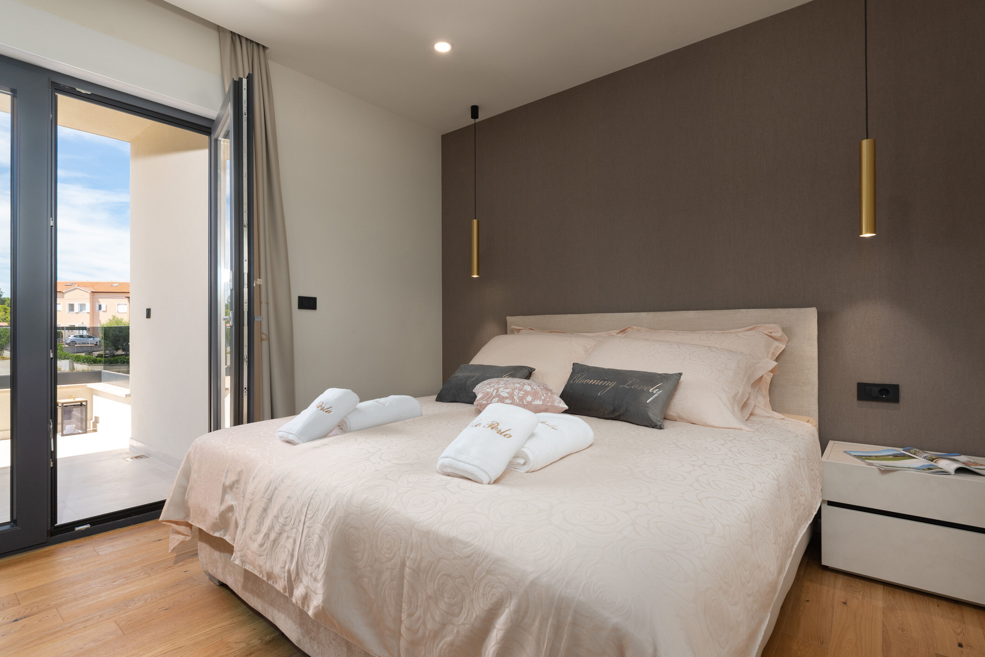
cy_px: 328
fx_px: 438
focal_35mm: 16
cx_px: 492
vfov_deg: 73.8
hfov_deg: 96.7
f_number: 8
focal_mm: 16
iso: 320
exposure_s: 1/250
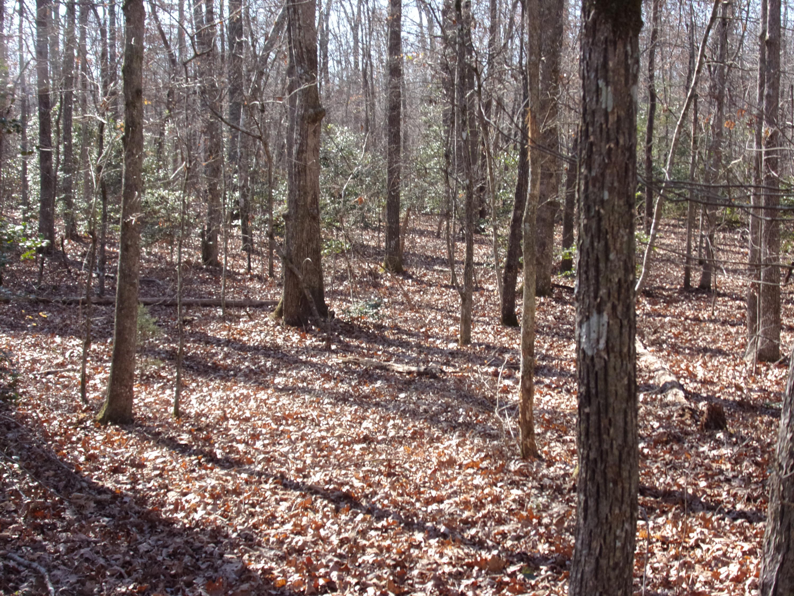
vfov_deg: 31.5
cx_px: 397
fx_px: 1055
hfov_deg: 41.2
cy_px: 298
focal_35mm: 46
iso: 80
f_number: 4.1
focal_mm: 8.3
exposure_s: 1/120
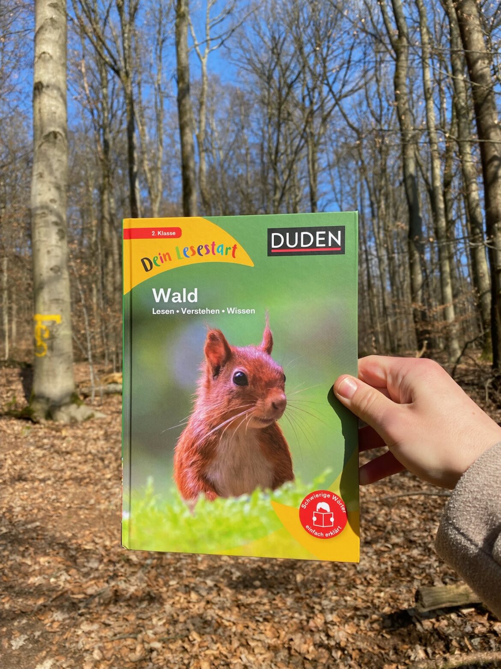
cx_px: 250
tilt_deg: +9.8
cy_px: 334
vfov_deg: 67.3
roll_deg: +3.6
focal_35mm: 26
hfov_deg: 53.1
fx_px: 502
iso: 32
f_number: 1.8
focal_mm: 4.25
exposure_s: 1/1866
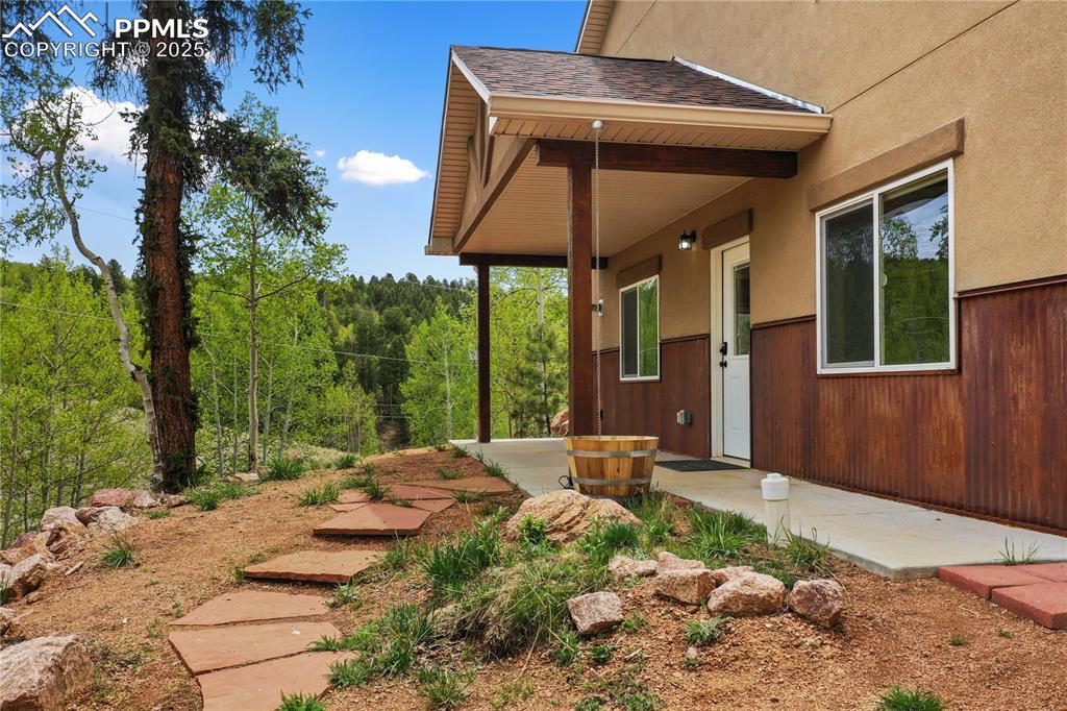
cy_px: 356
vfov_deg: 46.4
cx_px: 534
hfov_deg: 65.5
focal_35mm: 28
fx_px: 830
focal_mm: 10.26
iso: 100
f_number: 6.3
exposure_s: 1/320
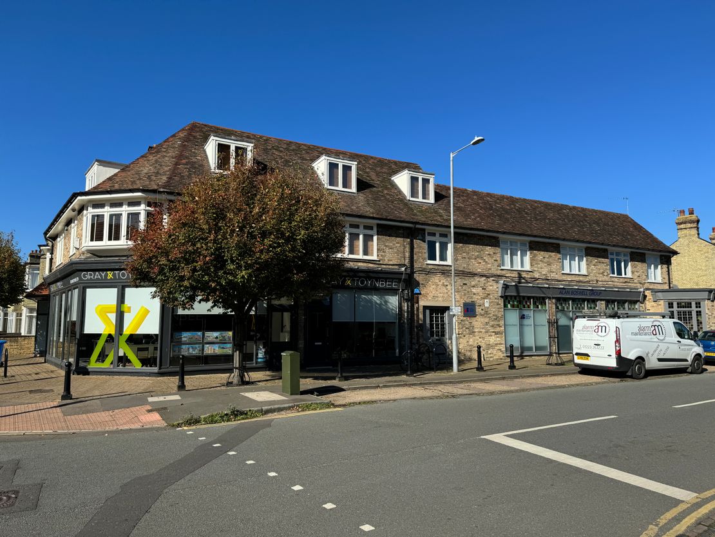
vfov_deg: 56.8
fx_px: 496
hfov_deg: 71.6
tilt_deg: +6.7
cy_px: 268
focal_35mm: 24
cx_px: 358
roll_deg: +0.3
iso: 80
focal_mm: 6.76
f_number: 1.78
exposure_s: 1/4049
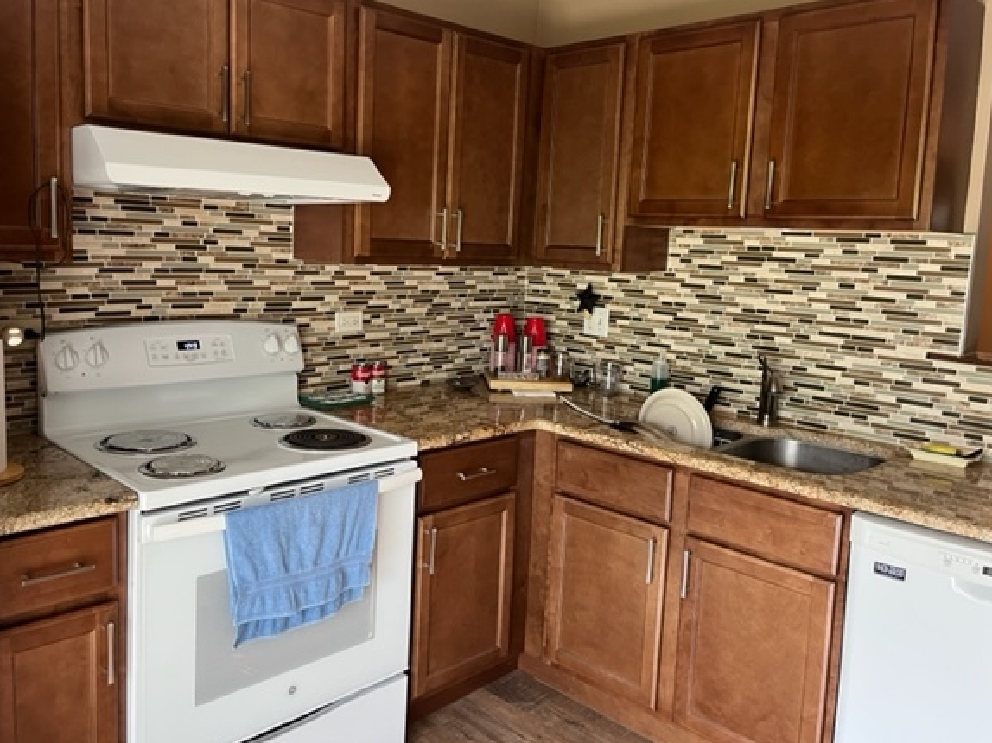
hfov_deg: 61.6
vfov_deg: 48.1
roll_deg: -1.7
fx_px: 831
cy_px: 333
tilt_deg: -6.9
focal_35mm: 29
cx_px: 455
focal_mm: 5.1
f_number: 1.6
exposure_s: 1/60
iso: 200
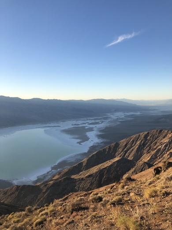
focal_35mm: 28
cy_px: 115
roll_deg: -0.4
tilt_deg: -4.5
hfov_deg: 49.7
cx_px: 86
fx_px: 186
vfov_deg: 63.4
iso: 20
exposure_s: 1/857
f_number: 1.8
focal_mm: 3.99
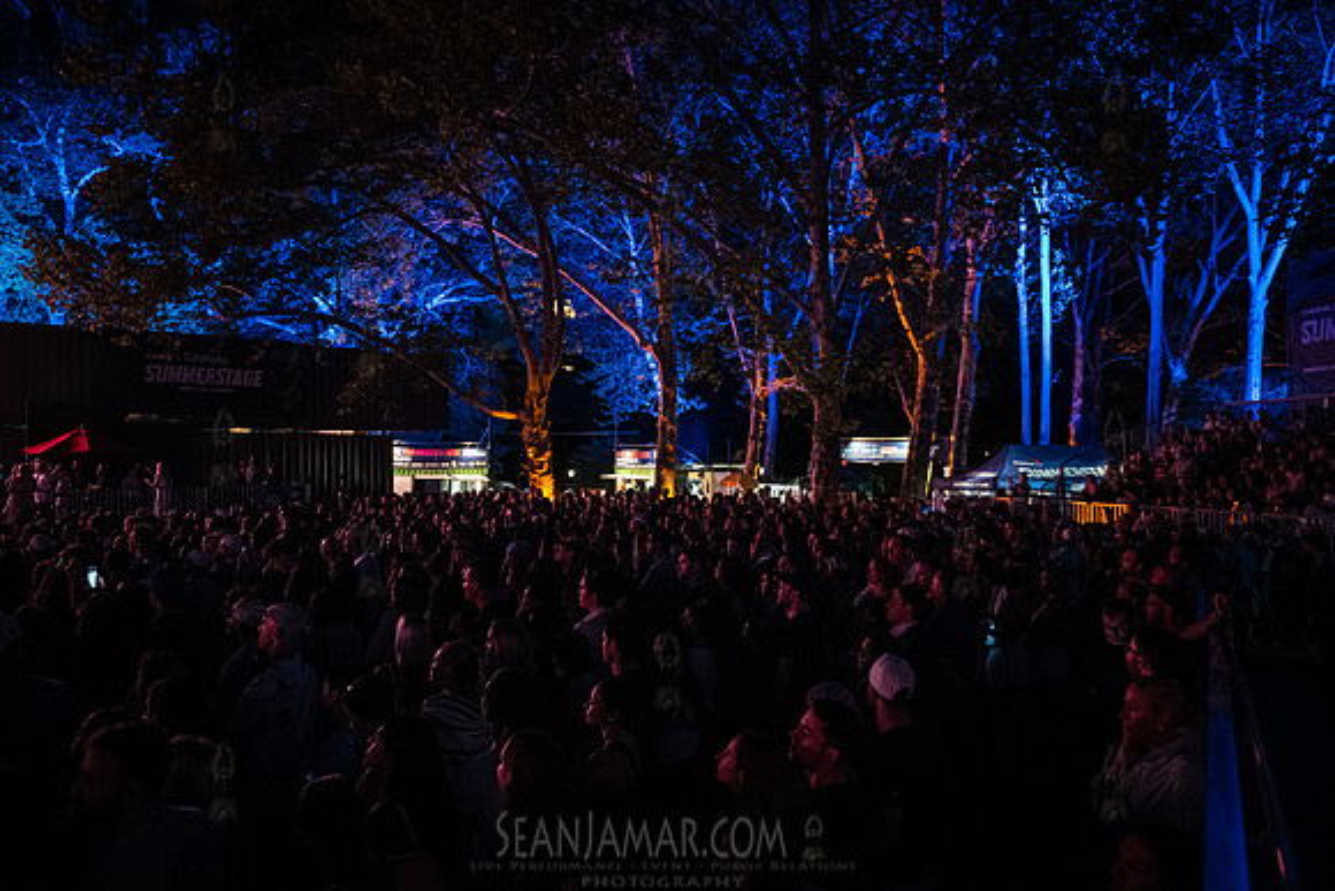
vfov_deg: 51.5
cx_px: 668
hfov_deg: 71.8
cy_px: 446
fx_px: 923
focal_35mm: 25
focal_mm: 24
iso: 12800
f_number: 2.8
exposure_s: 1/100
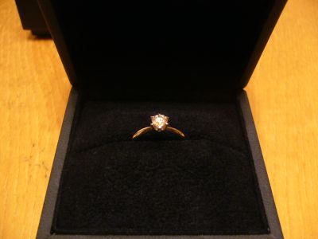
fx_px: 322
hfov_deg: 52.6
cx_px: 159
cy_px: 120
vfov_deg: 40.7
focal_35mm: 35
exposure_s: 1/8
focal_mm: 5.8
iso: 200
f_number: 2.8
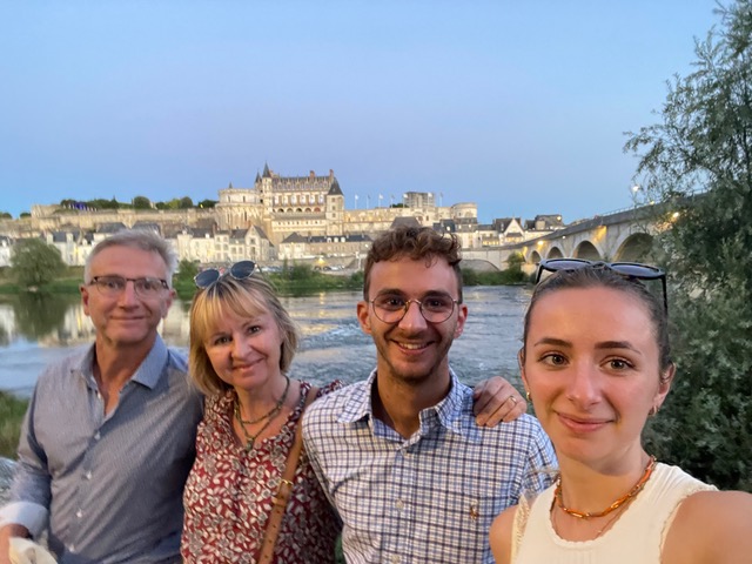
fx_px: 500
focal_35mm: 23
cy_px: 282
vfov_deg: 58.9
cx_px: 376
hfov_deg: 73.9
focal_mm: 2.71
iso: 640
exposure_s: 1/20
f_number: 2.2
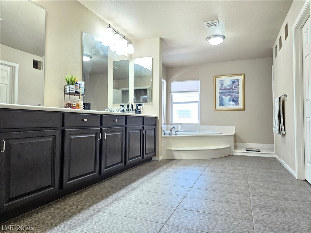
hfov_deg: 73.9
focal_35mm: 23
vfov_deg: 58.9
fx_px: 207
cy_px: 116
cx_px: 156
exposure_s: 1/60
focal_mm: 5.4
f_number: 1.8
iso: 500
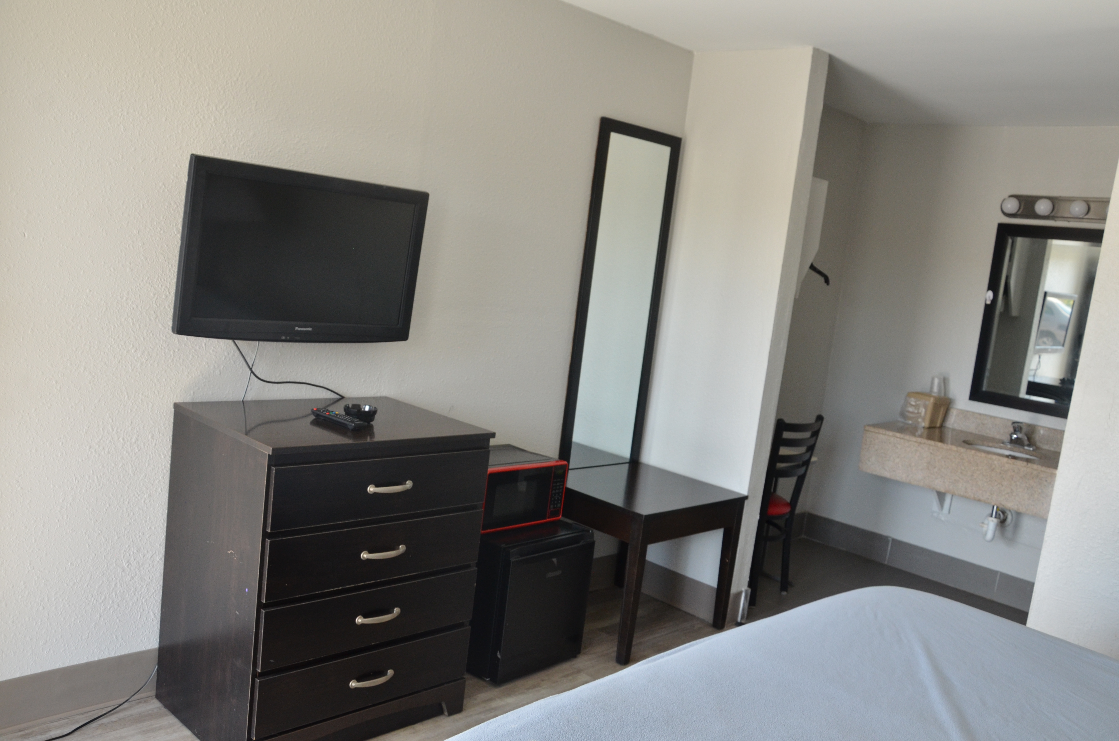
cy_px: 370
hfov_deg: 59.6
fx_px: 977
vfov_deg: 41.5
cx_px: 560
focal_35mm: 32
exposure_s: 1/125
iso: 500
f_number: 5.6
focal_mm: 21
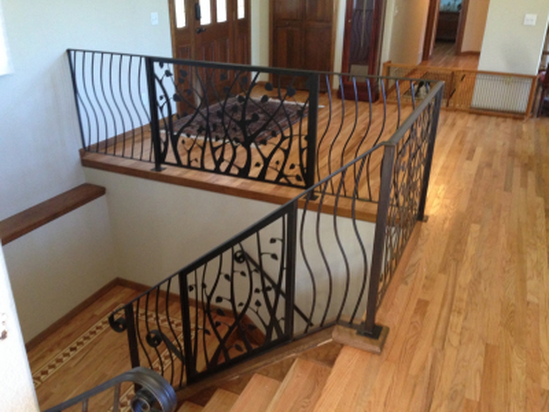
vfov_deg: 42.9
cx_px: 274
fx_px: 523
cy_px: 206
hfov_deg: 55.4
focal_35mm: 33
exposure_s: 1/20
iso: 320
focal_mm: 4.12
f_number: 2.4
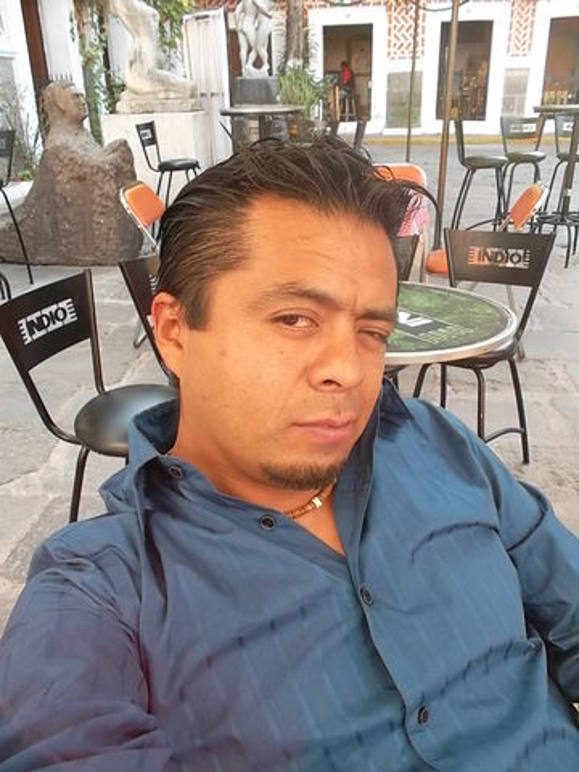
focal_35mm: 28
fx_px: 624
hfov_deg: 49.7
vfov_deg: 63.4
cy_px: 386
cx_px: 290
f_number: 3.3
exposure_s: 1/50
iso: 80
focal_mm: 4.1
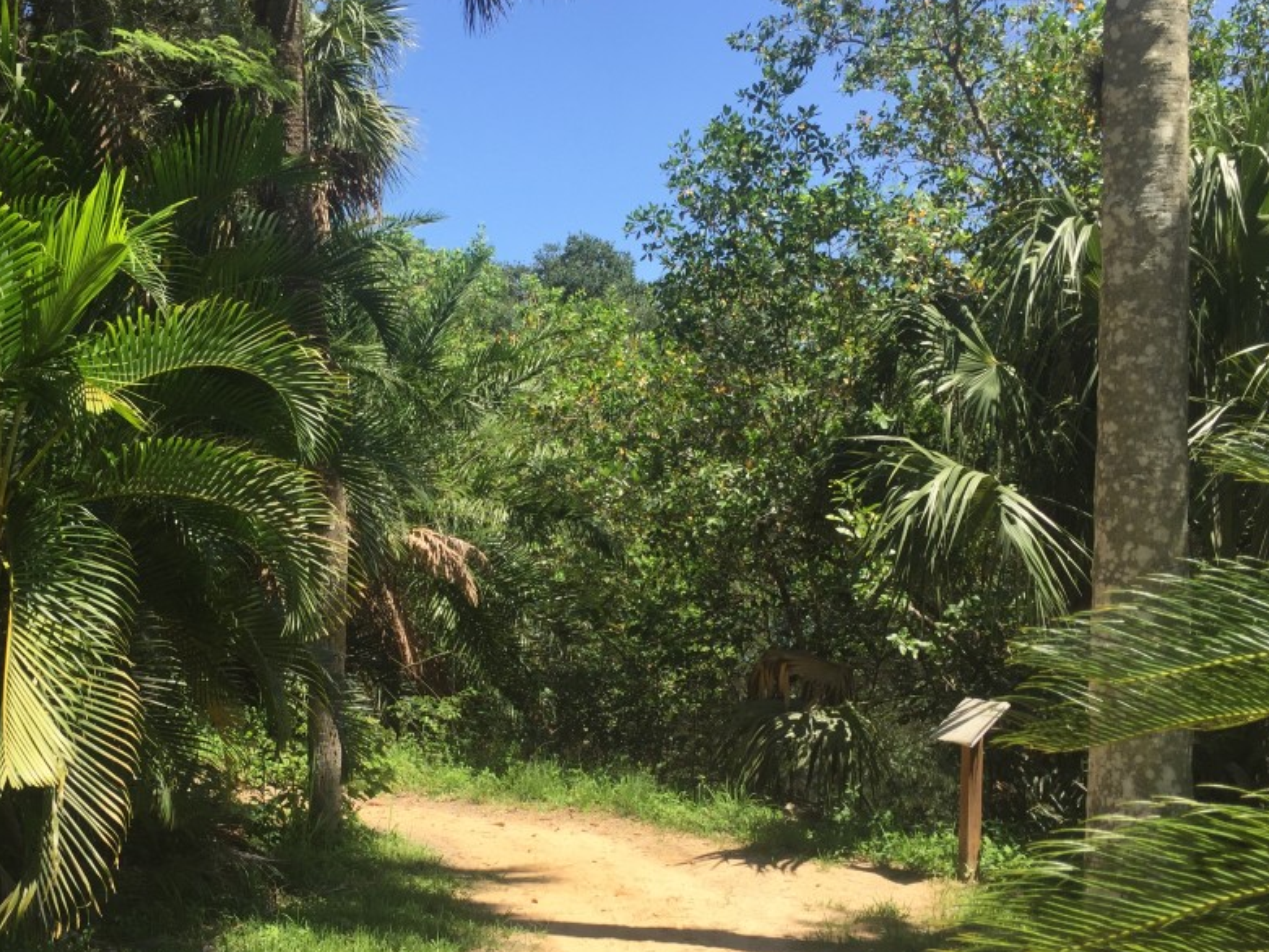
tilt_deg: -0.1
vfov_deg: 37.6
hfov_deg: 48.7
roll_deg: +2.5
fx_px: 1393
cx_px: 512
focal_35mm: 38
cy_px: 559
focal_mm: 4.15
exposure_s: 1/1130
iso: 32
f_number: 2.2
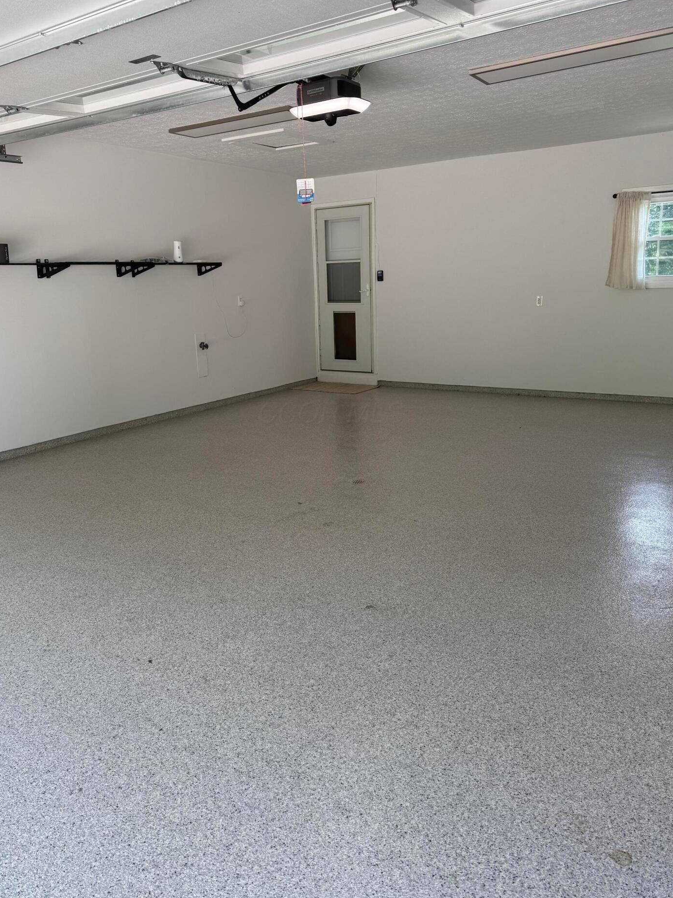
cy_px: 413
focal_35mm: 26
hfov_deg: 53.1
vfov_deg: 67.2
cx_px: 331
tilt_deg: -12.0
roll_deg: +3.0
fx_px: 674
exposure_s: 1/407
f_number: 1.78
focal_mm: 6.76
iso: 80
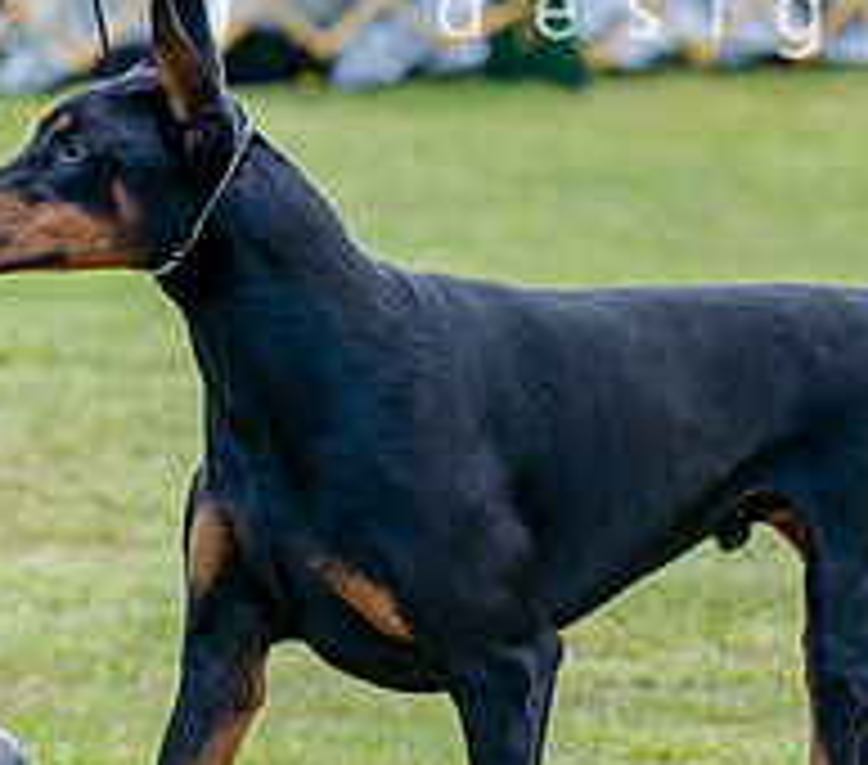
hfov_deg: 4.9
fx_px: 10185
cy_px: 205
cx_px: 737
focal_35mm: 381
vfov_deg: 4.3
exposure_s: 1/500
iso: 100
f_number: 3.2
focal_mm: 113
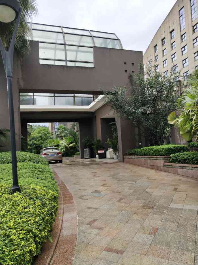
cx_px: 99
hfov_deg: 46.8
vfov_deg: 60.0
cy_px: 132
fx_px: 229
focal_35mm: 30
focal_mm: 3.95
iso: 121
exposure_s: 1/1000
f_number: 1.8
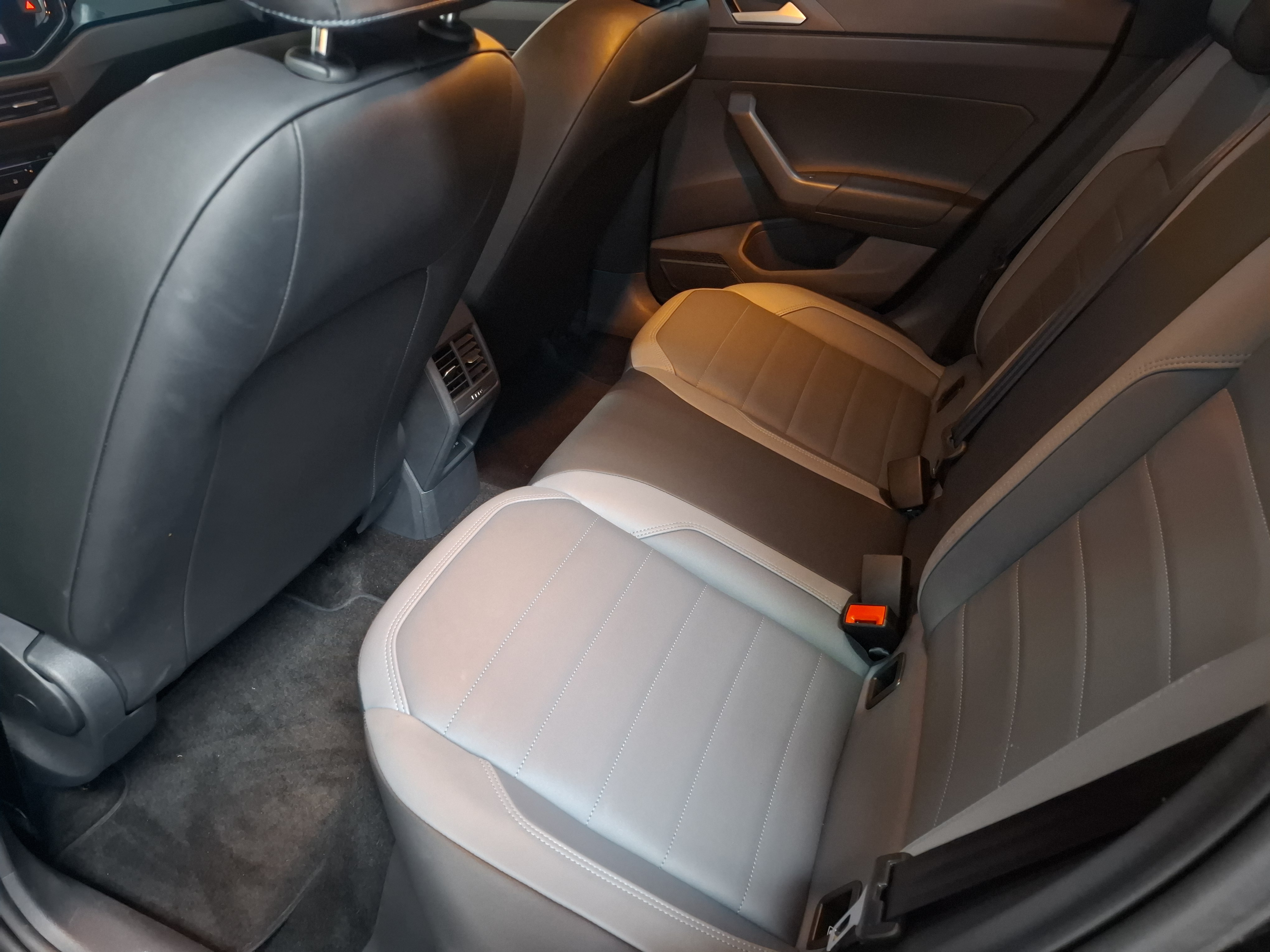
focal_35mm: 23
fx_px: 844
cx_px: 635
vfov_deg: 58.9
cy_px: 476
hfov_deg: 73.9
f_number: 1.8
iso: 1000
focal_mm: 5.54
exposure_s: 1/20
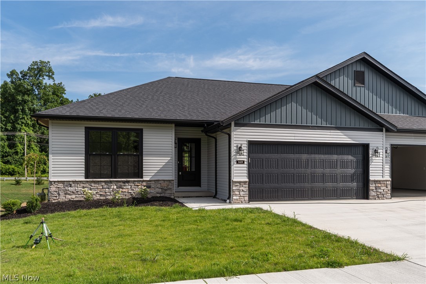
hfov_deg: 65.5
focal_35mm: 28
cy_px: 142
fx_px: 331
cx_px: 213
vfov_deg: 46.4
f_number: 9
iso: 100
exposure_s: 1/320
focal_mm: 19
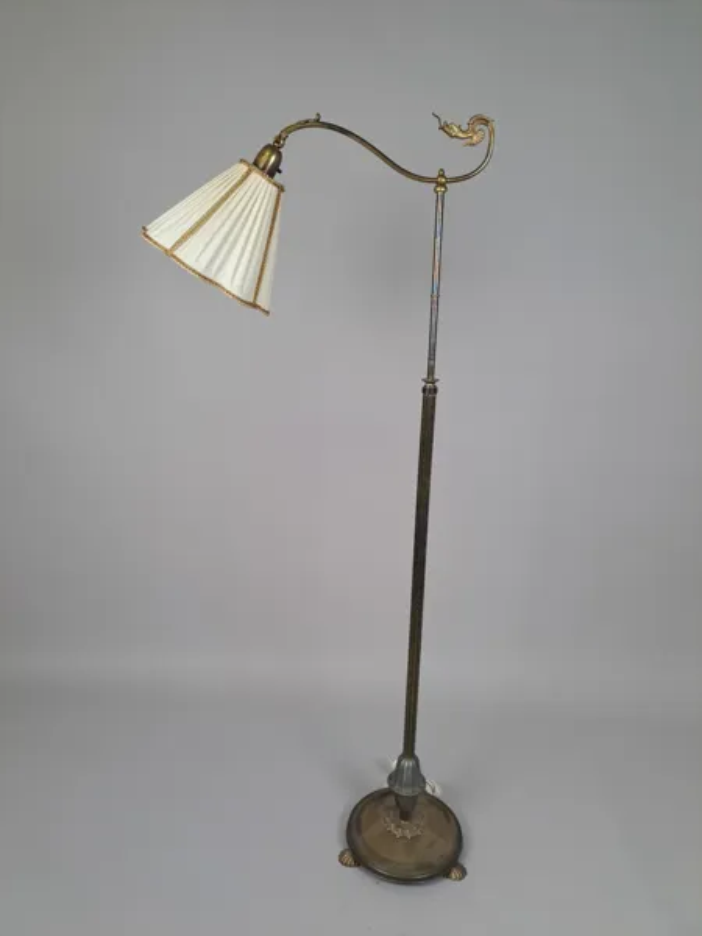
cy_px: 468
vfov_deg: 71.6
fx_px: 649
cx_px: 351
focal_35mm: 24
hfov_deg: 56.8
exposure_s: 1/50
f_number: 1.8
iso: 50
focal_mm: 5.23
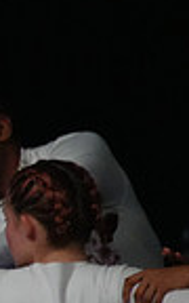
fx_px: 11835
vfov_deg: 1.5
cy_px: 291
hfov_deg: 0.9
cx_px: -403
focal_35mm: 1436
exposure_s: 1/1000
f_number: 5.6
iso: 12800
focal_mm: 350
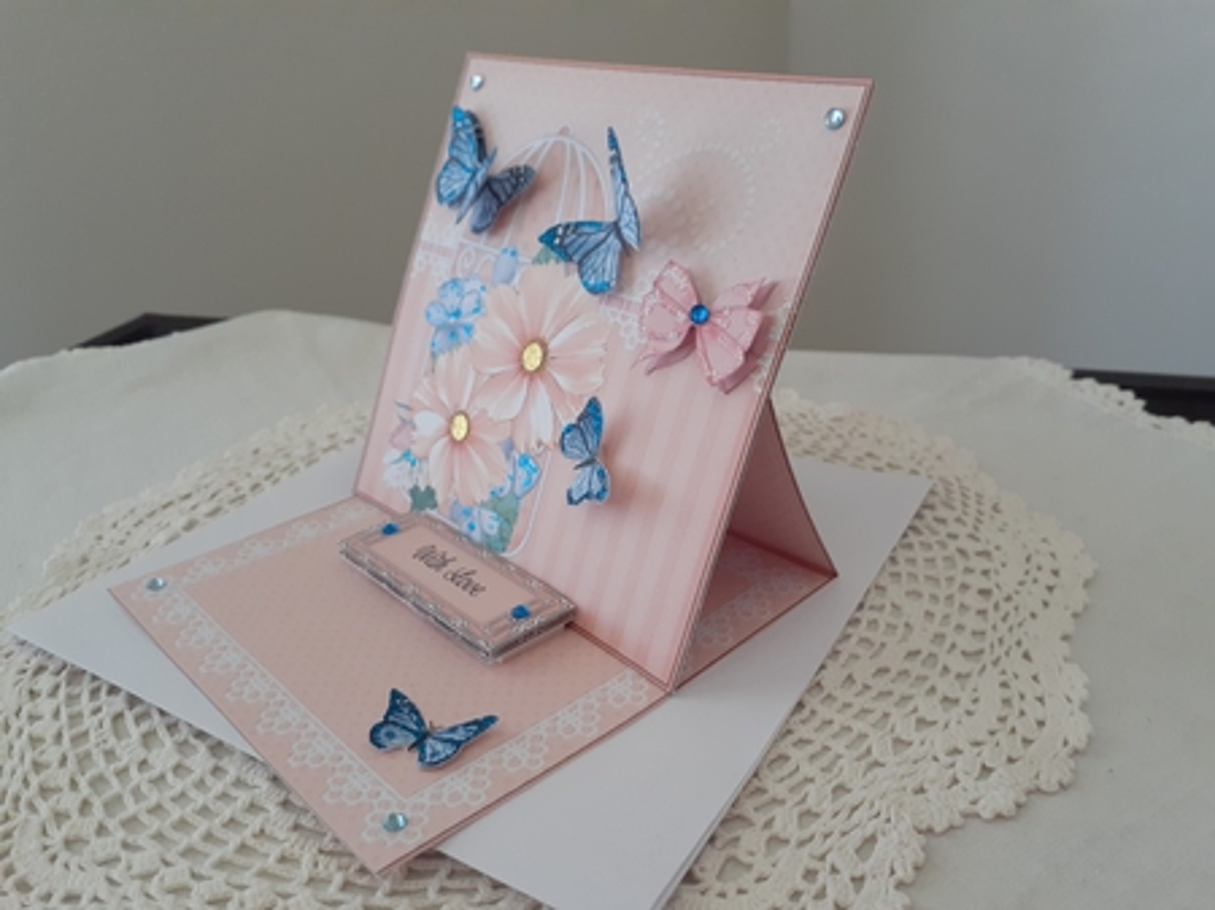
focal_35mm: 27
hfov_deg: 65.4
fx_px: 947
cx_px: 608
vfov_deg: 51.3
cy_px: 455
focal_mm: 3.6
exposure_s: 1/50
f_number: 1.9
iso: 160
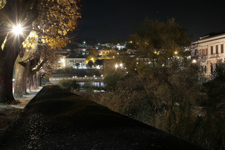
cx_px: 112
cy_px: 75
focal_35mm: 53
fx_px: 331
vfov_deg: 25.5
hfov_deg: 37.5
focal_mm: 35
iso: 200
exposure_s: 30
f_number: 11
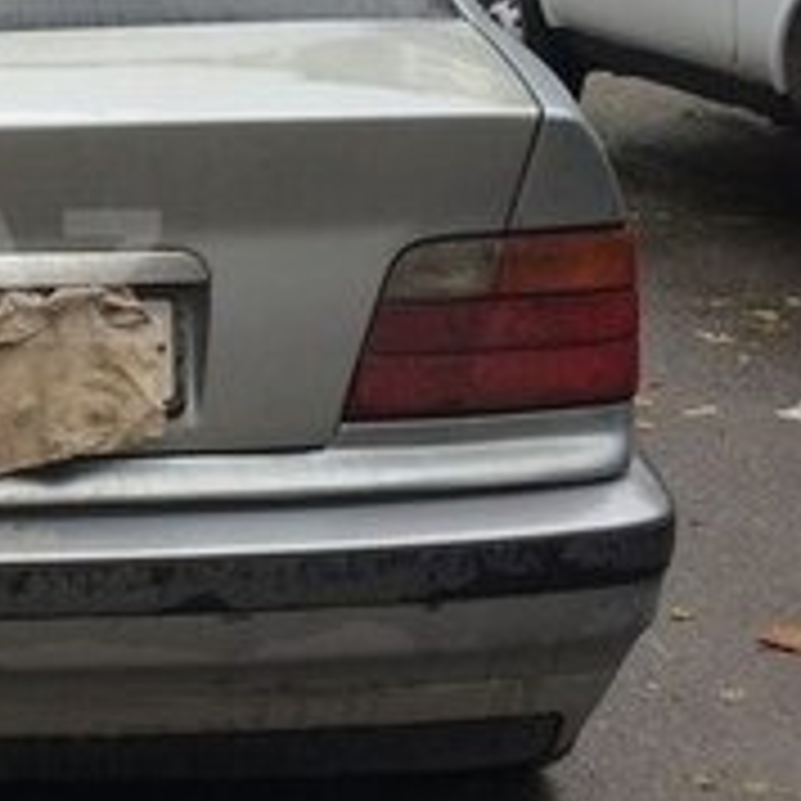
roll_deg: -0.2
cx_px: -297
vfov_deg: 18.3
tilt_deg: -16.1
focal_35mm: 95
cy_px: 277
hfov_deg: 17.0
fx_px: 2487
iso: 32
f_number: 2.2
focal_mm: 4.15
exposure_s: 1/129
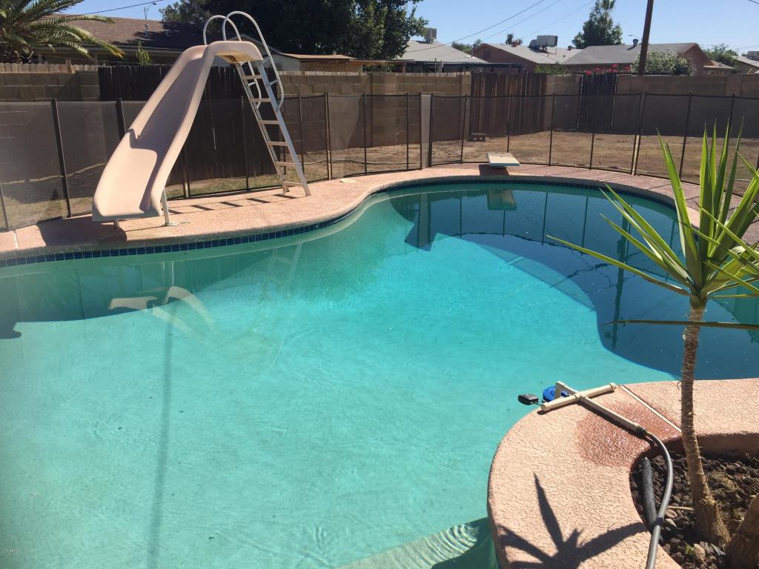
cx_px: 380
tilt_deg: -15.5
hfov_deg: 61.7
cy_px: 284
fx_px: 636
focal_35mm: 29
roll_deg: -1.7
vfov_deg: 48.2
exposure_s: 1/2326
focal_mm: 4.15
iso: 32
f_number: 2.2
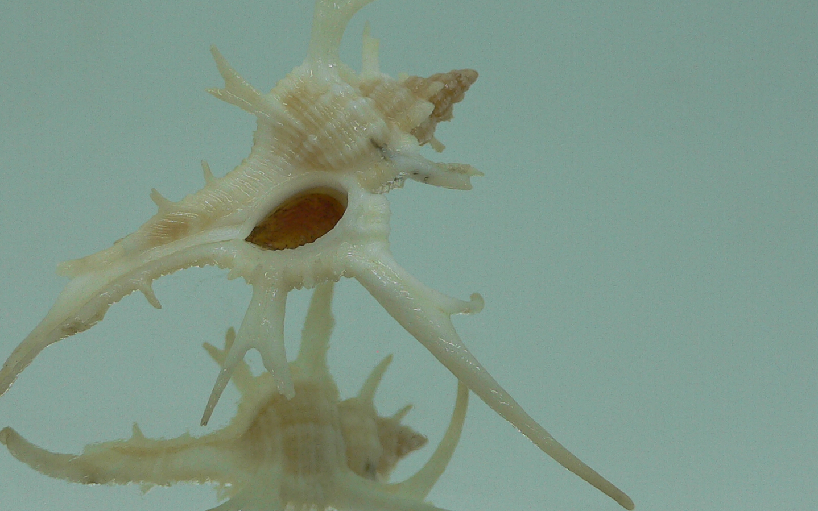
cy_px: 267
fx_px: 1159
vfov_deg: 24.9
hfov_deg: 38.6
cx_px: 313
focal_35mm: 52
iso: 80
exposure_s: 1/80
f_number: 2.8
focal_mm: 4.6
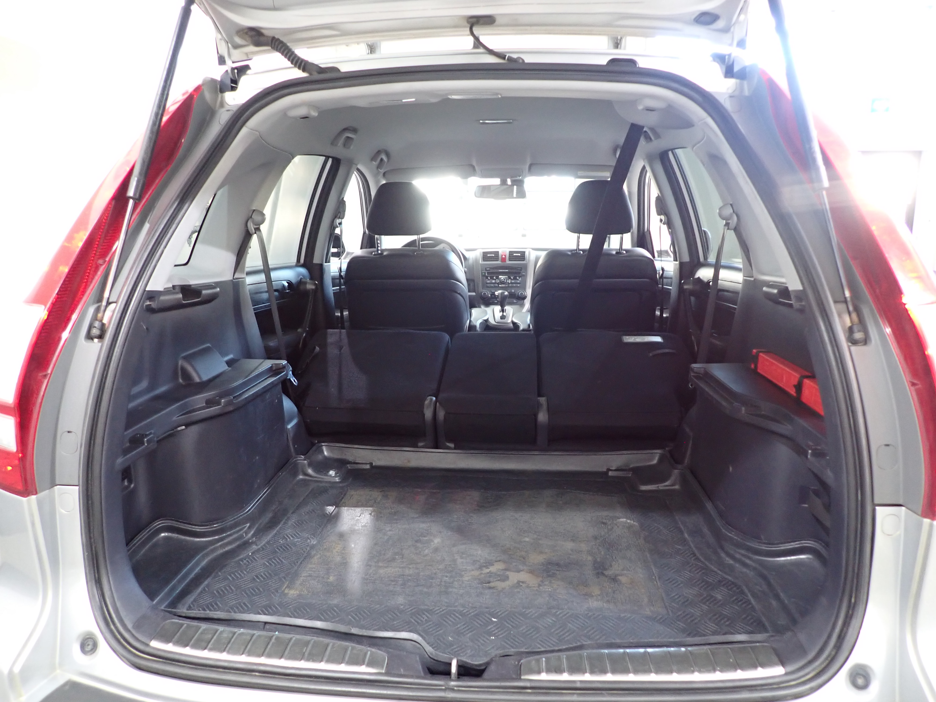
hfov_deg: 69.4
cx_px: 468
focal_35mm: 25
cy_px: 351
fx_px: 676
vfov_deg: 54.9
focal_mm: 4.5
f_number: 2
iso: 400
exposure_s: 1/30
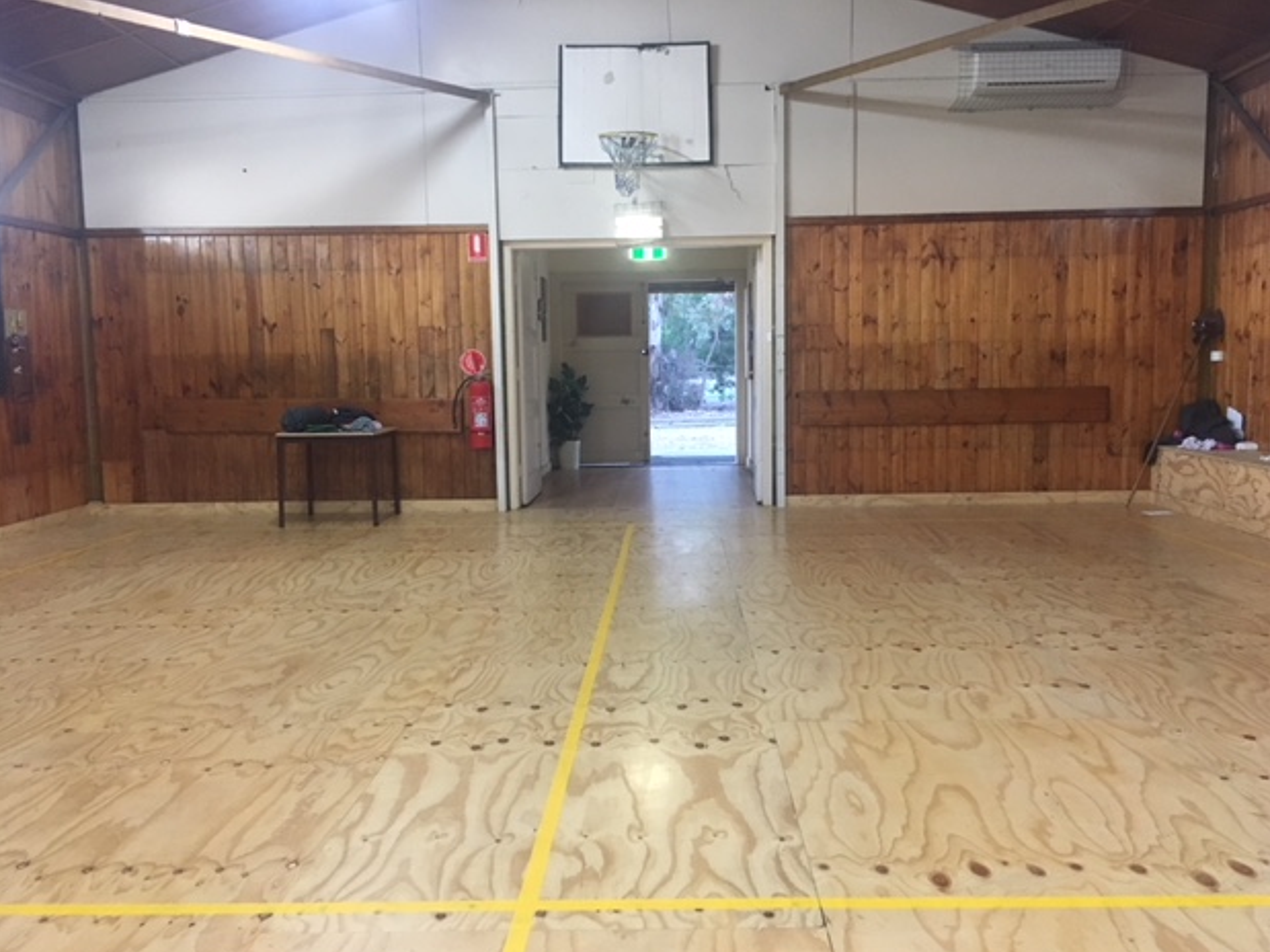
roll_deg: +1.0
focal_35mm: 30
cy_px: 488
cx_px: 648
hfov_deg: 60.0
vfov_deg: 46.8
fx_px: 1100
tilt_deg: -6.0
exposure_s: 1/20
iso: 200
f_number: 2.2
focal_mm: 4.15
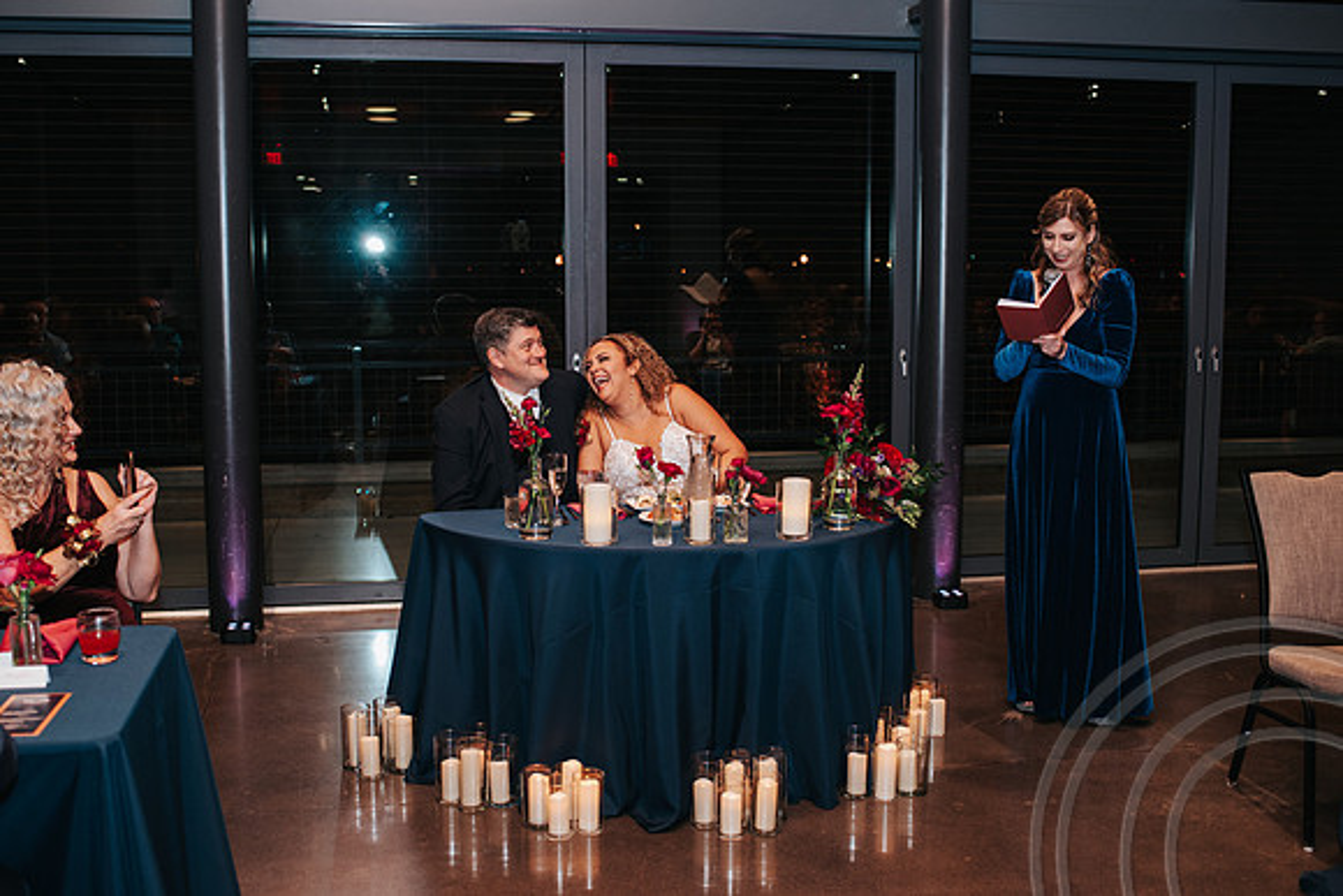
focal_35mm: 38
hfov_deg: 50.4
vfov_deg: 34.9
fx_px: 1425
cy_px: 418
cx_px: 626
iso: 1000
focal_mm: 35
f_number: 2.8
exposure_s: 1/200
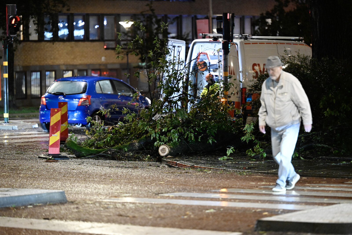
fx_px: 1418
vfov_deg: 9.5
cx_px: 176
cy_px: 118
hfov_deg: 14.2
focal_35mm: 145
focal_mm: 145
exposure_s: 1/80
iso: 6400
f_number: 2.8
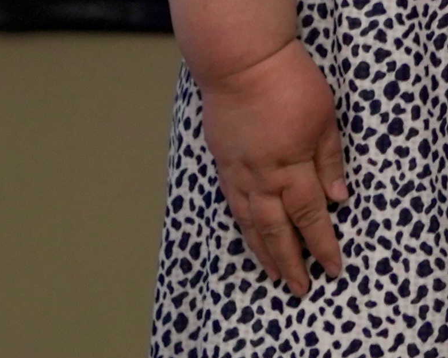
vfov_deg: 3.2
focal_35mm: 477
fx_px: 6324
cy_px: -696
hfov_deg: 4.0
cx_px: 1005
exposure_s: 1/125
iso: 1250
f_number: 2.8
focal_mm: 66
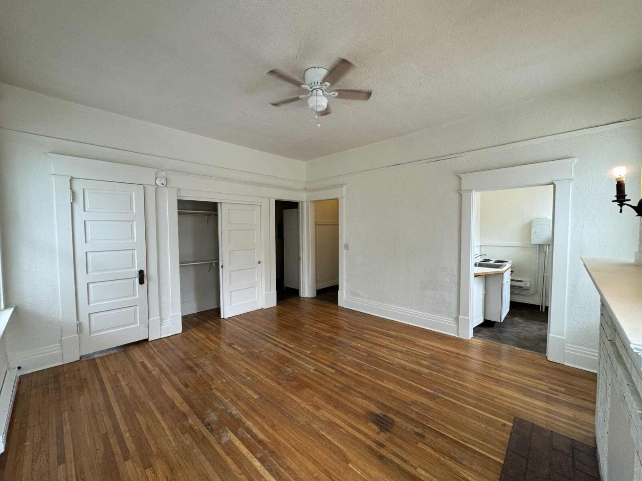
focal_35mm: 14
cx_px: 321
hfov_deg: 102.1
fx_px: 260
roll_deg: -0.2
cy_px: 240
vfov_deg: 85.7
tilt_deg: -3.6
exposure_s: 1/120
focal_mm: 2.22
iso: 100
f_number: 2.2
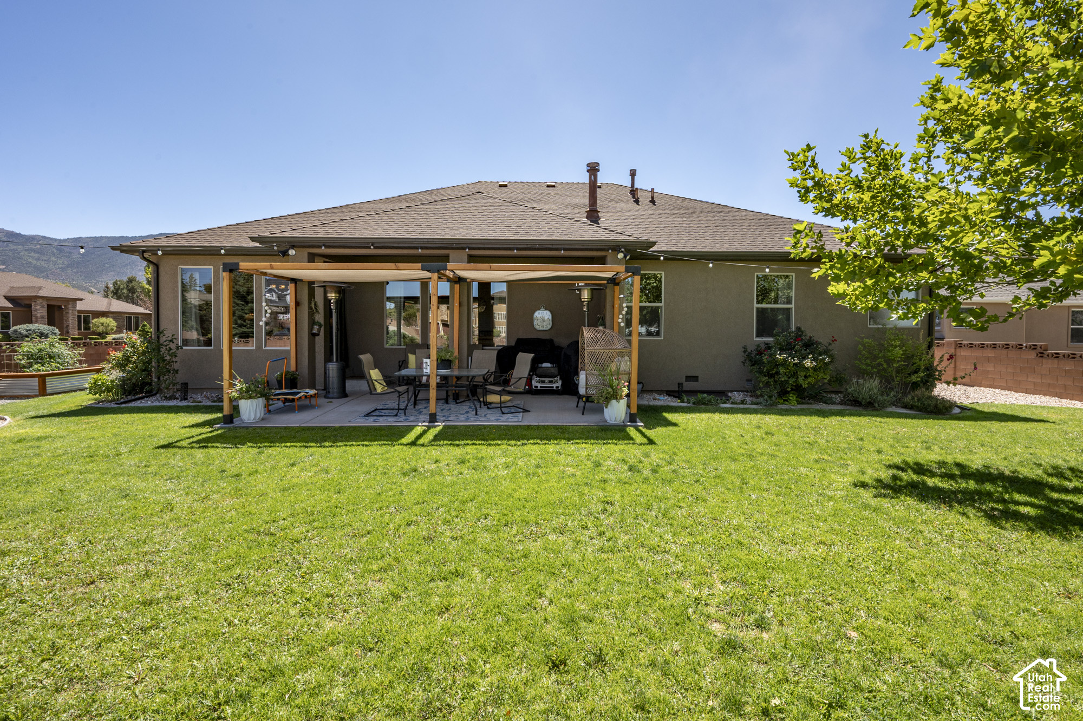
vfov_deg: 70.3
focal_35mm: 17
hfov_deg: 93.3
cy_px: 342
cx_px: 544
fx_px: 512
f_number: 13
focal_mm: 16
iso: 200
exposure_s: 1/160
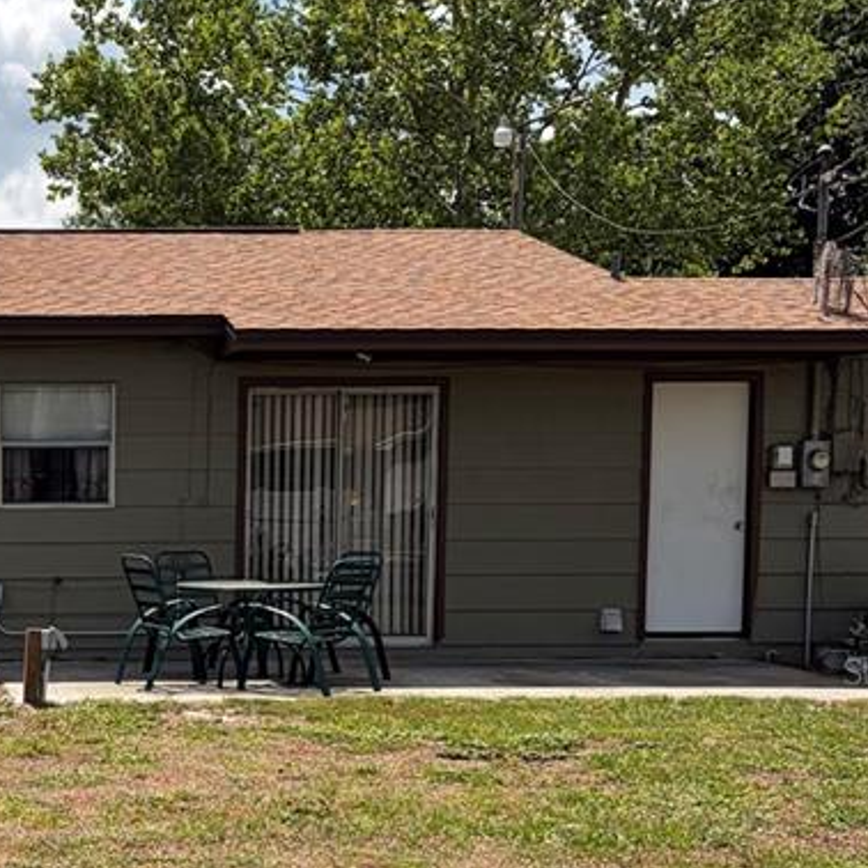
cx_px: -28
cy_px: 671
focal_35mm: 73
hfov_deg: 22.6
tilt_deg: -4.2
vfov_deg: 23.4
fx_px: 2071
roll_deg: -0.3
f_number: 1.6
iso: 50
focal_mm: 5.96
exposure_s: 1/5348
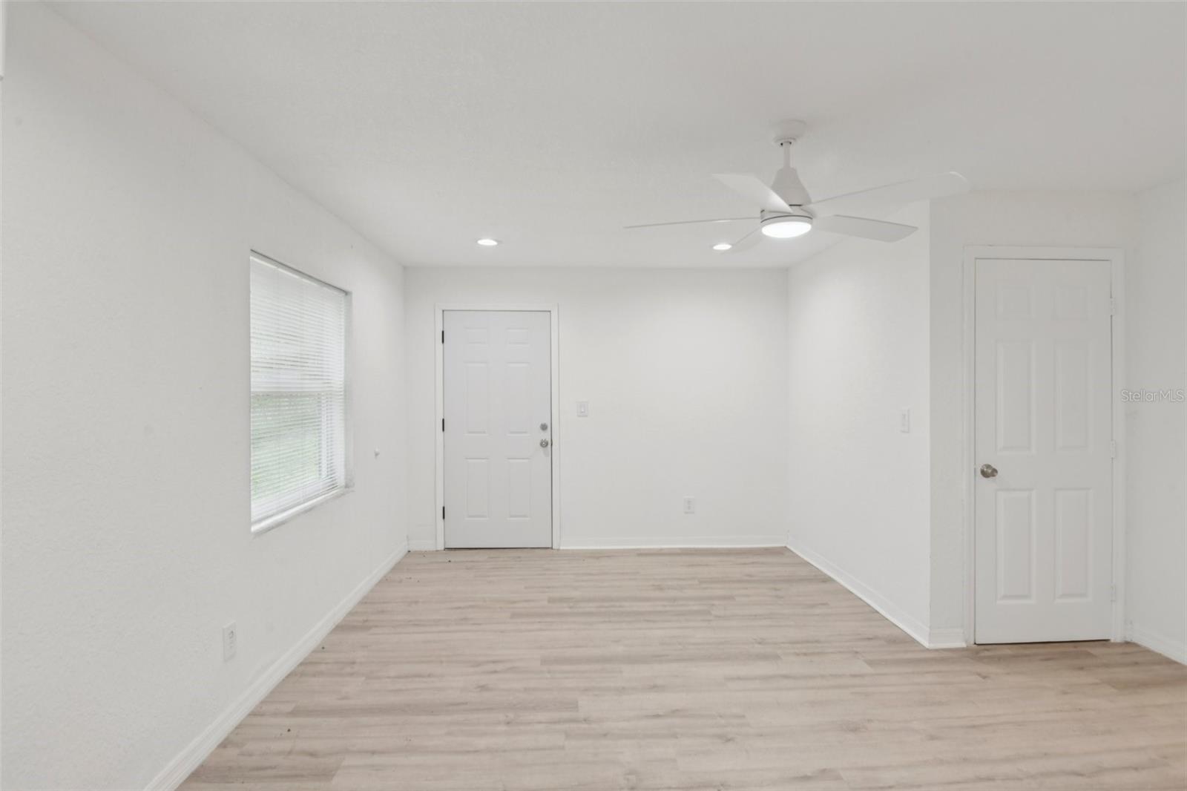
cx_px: 594
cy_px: 396
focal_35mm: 19
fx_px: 626
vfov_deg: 64.5
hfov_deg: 86.9
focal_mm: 19
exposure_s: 1/40
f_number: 8
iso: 400
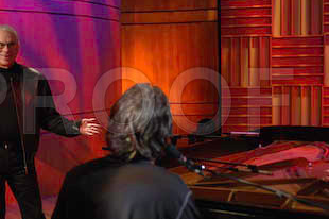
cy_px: 121
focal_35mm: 62
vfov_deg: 21.9
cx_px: 119
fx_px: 566
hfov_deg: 32.2
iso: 800
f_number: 2.8
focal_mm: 32
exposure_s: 1/60
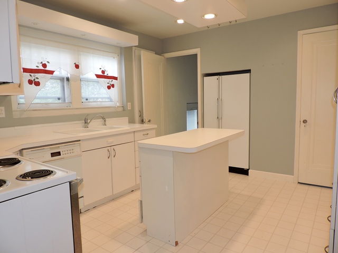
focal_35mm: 24
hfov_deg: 71.6
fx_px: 234
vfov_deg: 56.8
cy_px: 126
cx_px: 169
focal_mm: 4.3
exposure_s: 1/40
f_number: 3
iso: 100
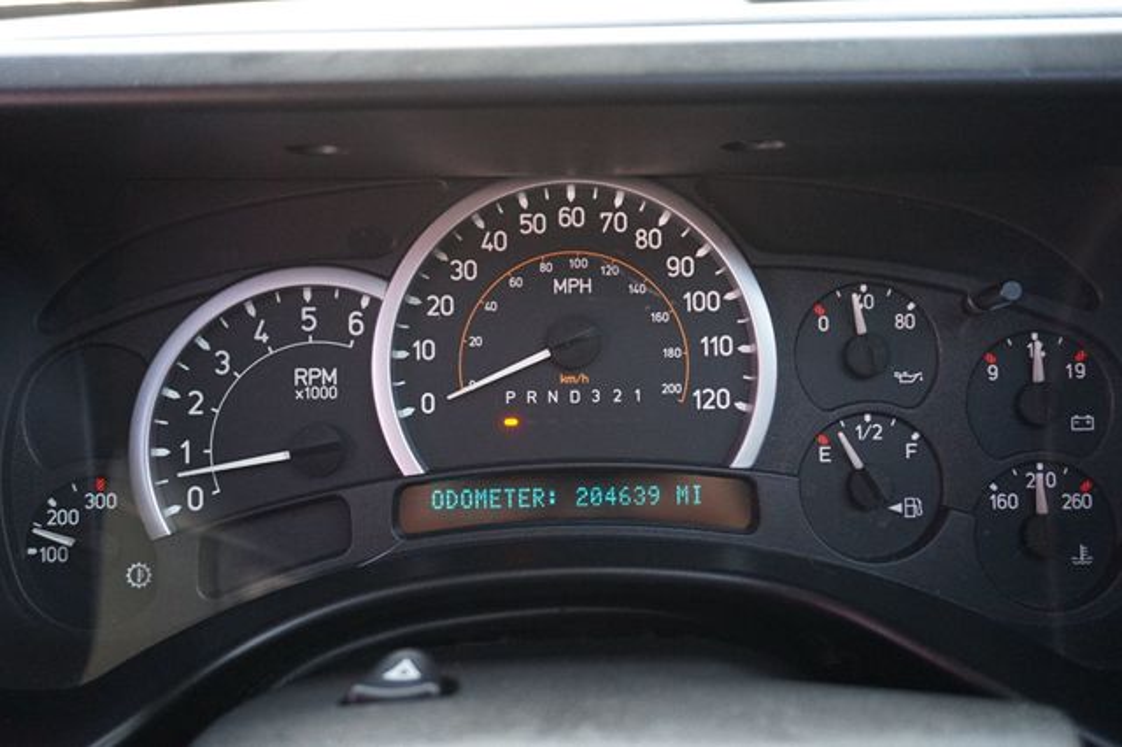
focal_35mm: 38
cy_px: 374
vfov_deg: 35.5
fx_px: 1168
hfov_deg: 51.3
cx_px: 561
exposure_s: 1/60
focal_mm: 25
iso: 2000
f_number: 4.5
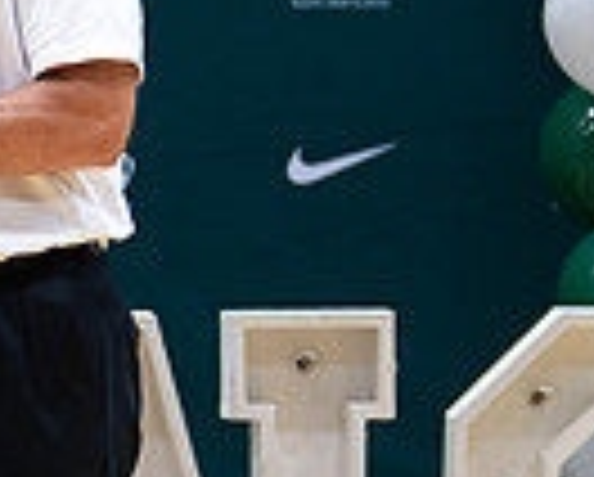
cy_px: 364
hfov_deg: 7.2
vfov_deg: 5.9
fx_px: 4630
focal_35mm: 263
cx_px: -290
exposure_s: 1/320
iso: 400
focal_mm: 50
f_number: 1.2
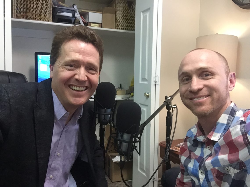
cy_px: 94
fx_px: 224
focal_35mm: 31
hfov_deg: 58.4
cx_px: 125
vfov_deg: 45.4
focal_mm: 2.65
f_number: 2.2
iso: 200
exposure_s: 1/30
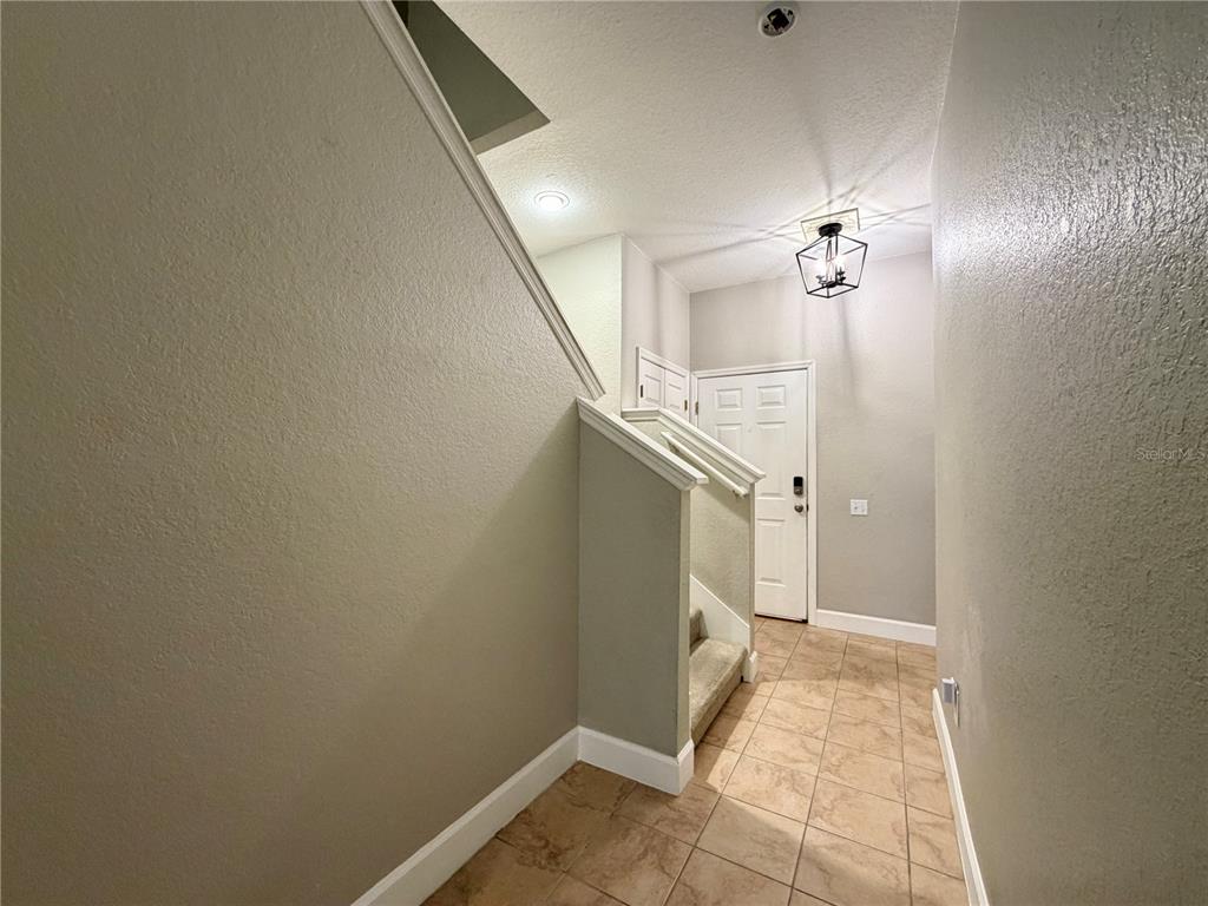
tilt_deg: +0.5
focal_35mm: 14
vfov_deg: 85.7
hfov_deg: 102.1
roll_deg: +0.2
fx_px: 489
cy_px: 453
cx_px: 604
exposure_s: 1/60
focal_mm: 2.22
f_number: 2.2
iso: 320
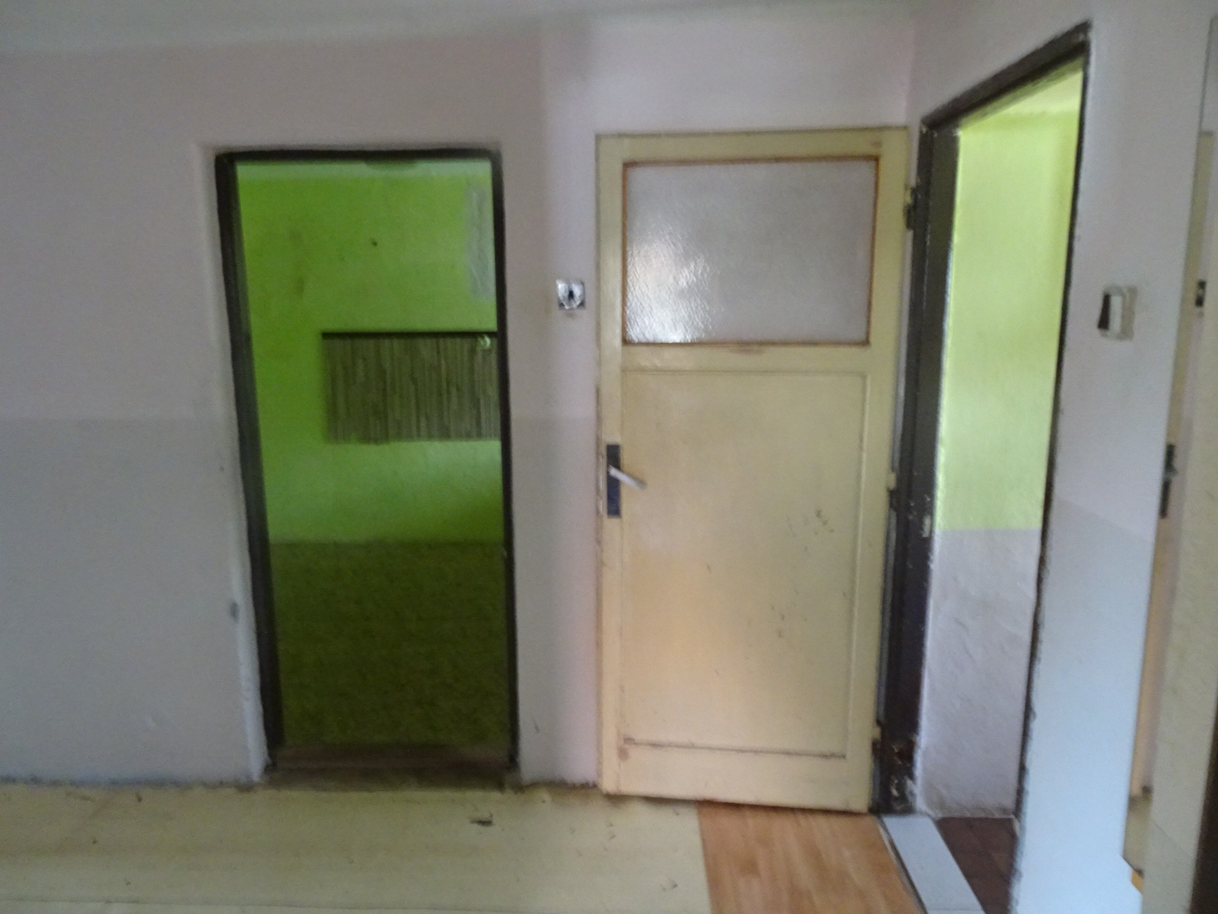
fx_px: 844
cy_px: 457
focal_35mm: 24
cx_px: 609
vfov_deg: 56.8
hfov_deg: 71.6
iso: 800
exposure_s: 1/20
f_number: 3.5
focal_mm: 4.1
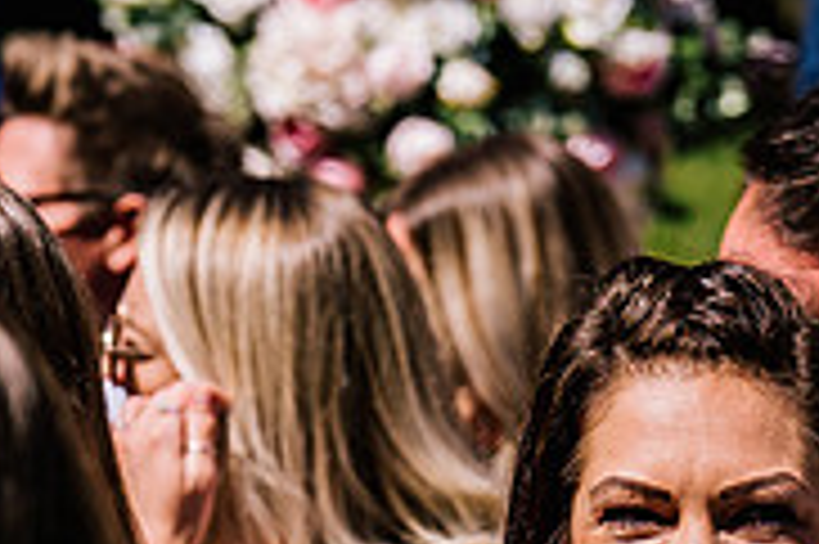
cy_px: 717
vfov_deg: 4.0
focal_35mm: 341
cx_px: 950
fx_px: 7751
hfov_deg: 6.0
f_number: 5
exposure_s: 1/2500
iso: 320
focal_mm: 107
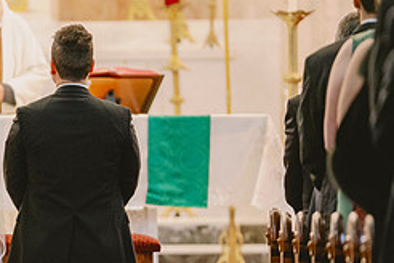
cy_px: 182
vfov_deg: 2.9
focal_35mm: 472
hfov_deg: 4.4
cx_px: 19
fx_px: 5165
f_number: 2.8
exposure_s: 1/125
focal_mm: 200
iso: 2500
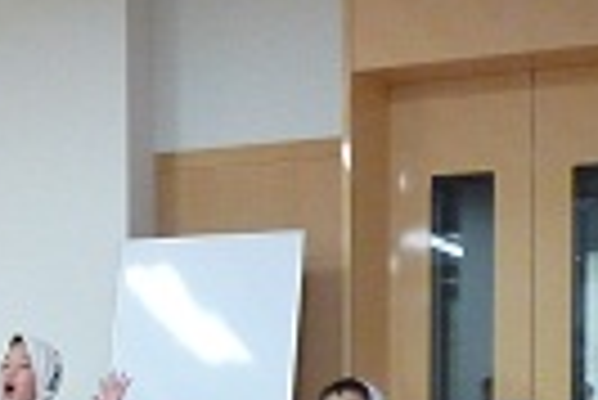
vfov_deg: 14.1
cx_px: -43
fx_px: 1563
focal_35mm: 94
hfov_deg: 20.7
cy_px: 485
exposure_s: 1/60
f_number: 3.6
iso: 800
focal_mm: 5.8
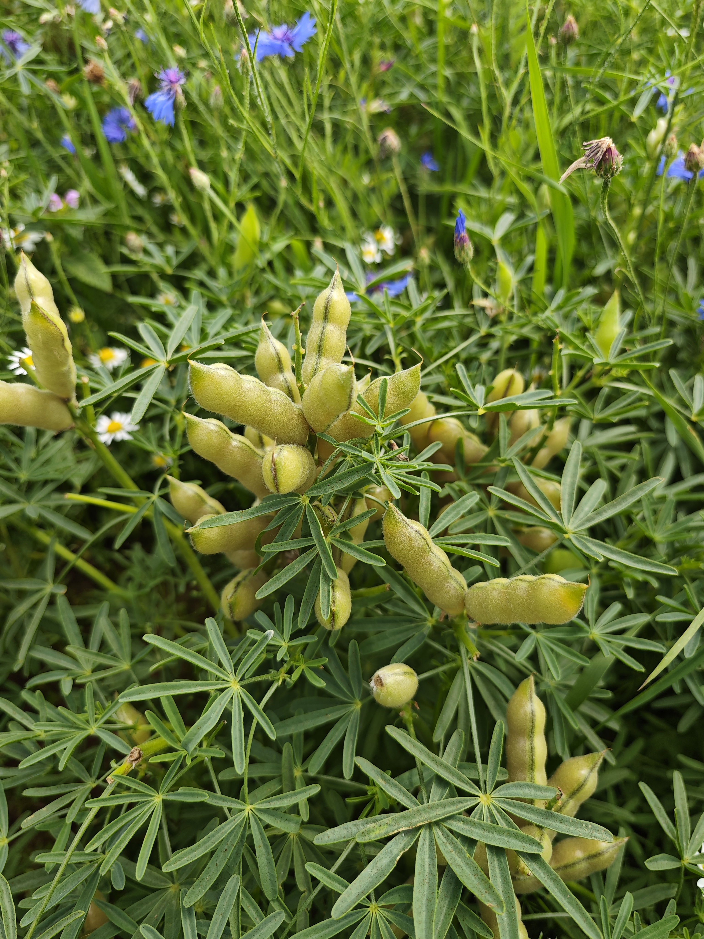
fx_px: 624
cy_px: 470
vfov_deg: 73.9
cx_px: 352
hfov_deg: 58.9
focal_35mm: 23
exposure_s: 1/370
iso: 50
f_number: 1.9
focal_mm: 7.79
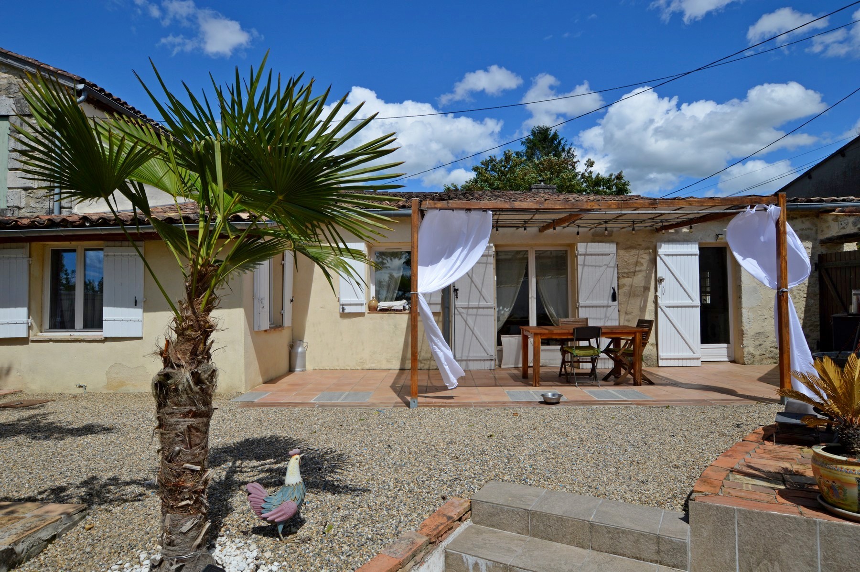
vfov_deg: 63.1
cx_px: 430
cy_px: 286
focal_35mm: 20
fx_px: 465
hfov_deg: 85.5
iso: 100
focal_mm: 13
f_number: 9
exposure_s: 1/320
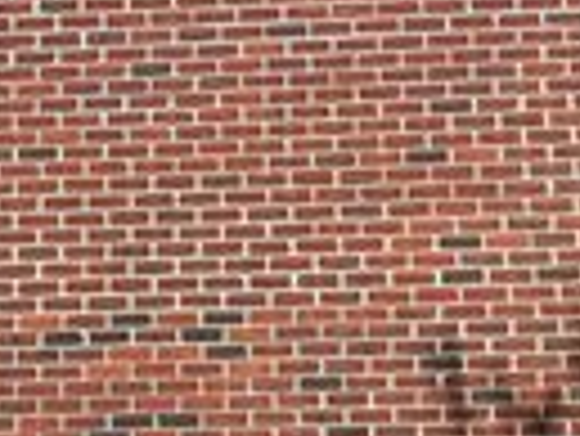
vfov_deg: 13.8
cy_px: 654
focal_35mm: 101
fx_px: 1694
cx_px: -207
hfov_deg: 18.0
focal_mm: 5.1
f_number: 1.6
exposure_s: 1/3311
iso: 50
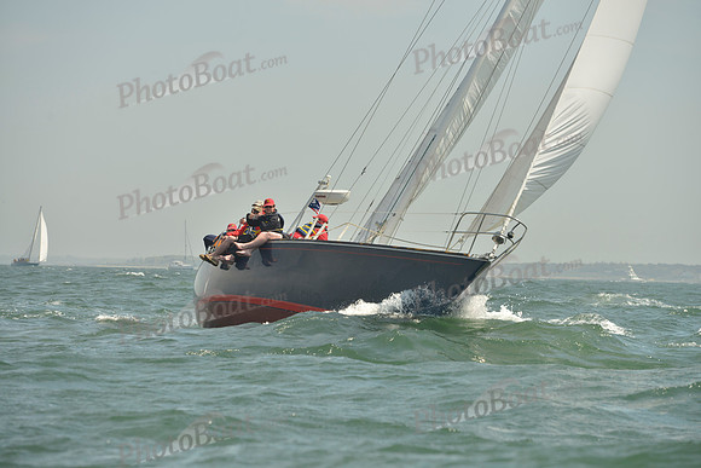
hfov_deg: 12.8
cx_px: 350
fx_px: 3116
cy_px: 234
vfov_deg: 8.6
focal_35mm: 160
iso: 200
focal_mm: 160
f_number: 6.3
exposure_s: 1/1250
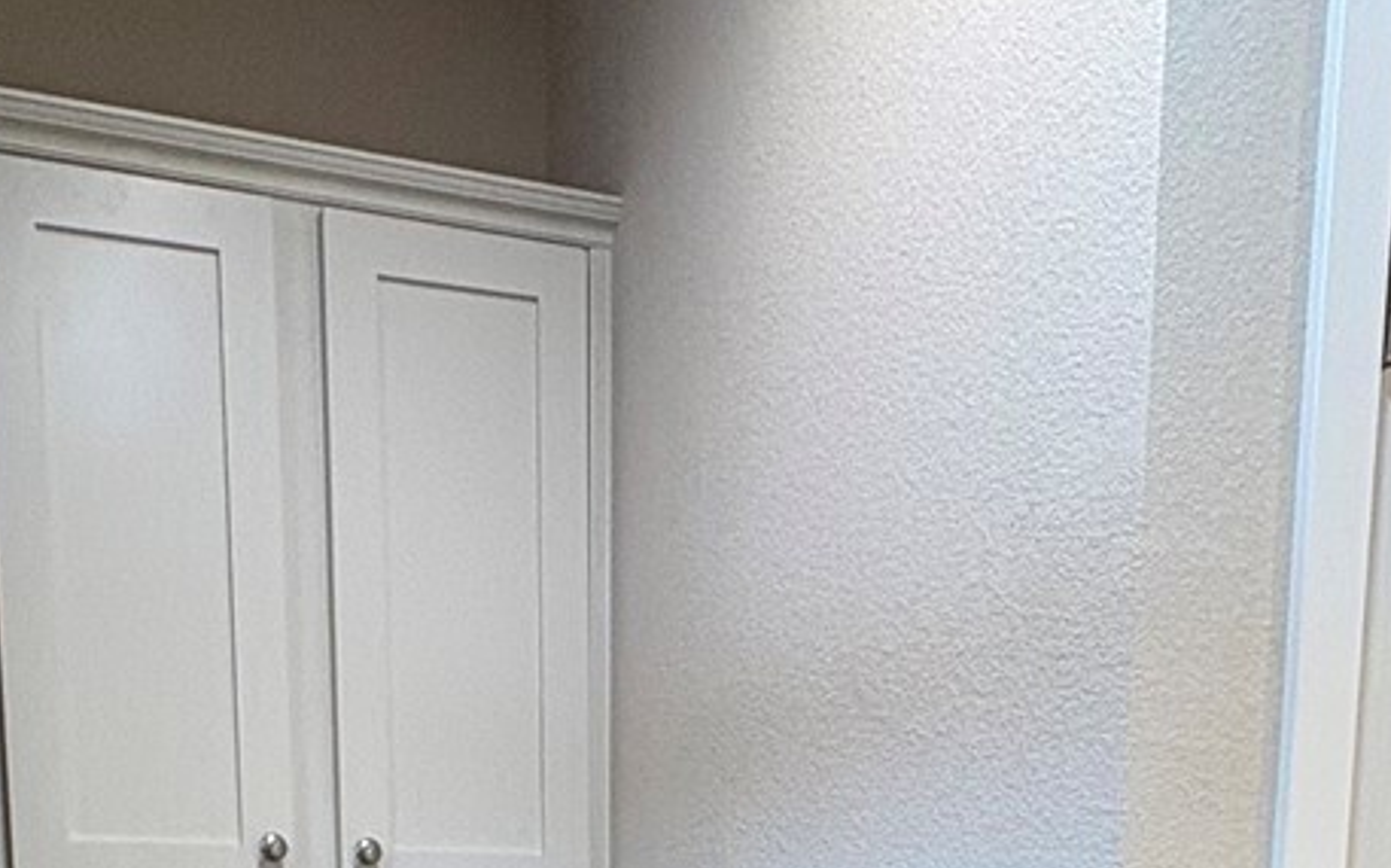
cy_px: 1401
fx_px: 1970
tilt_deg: -10.2
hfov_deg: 38.9
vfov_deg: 20.3
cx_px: 639
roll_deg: -0.8
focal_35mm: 52
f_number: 2.2
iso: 160
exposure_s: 1/120
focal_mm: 2.22
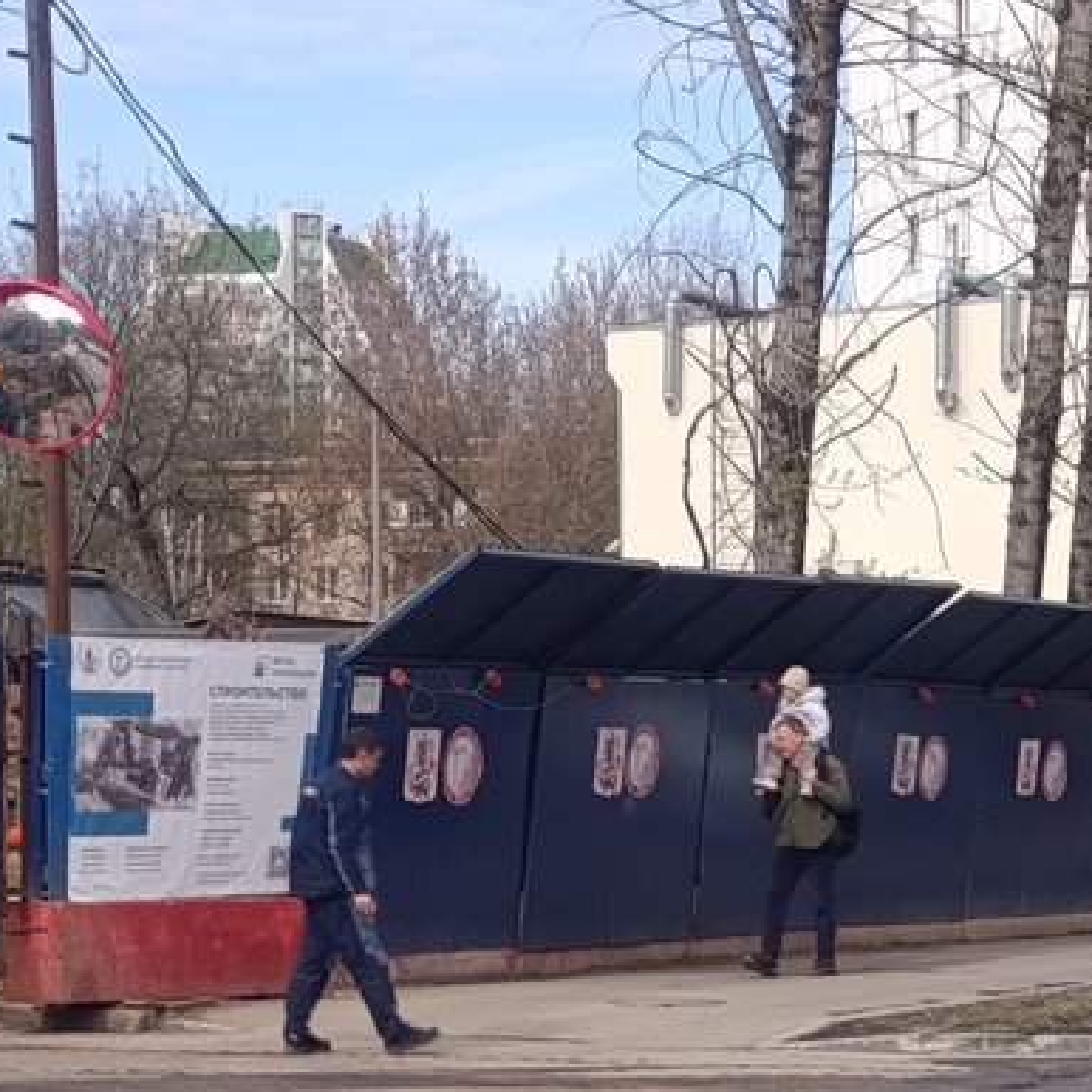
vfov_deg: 12.8
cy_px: 1033
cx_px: 1678
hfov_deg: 12.3
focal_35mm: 135
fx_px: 4818
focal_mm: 6.11
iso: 50
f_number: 1.65
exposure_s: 1/466
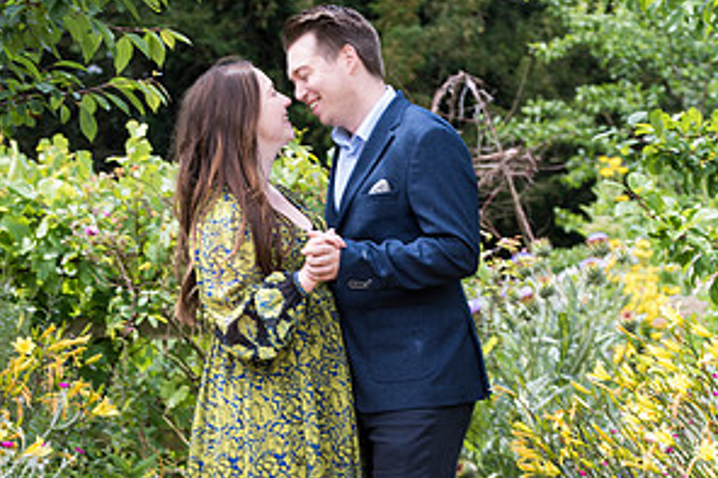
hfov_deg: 10.0
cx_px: 269
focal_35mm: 206
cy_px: 389
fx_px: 4106
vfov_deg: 6.7
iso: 160
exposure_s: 1/160
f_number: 6.3
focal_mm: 105
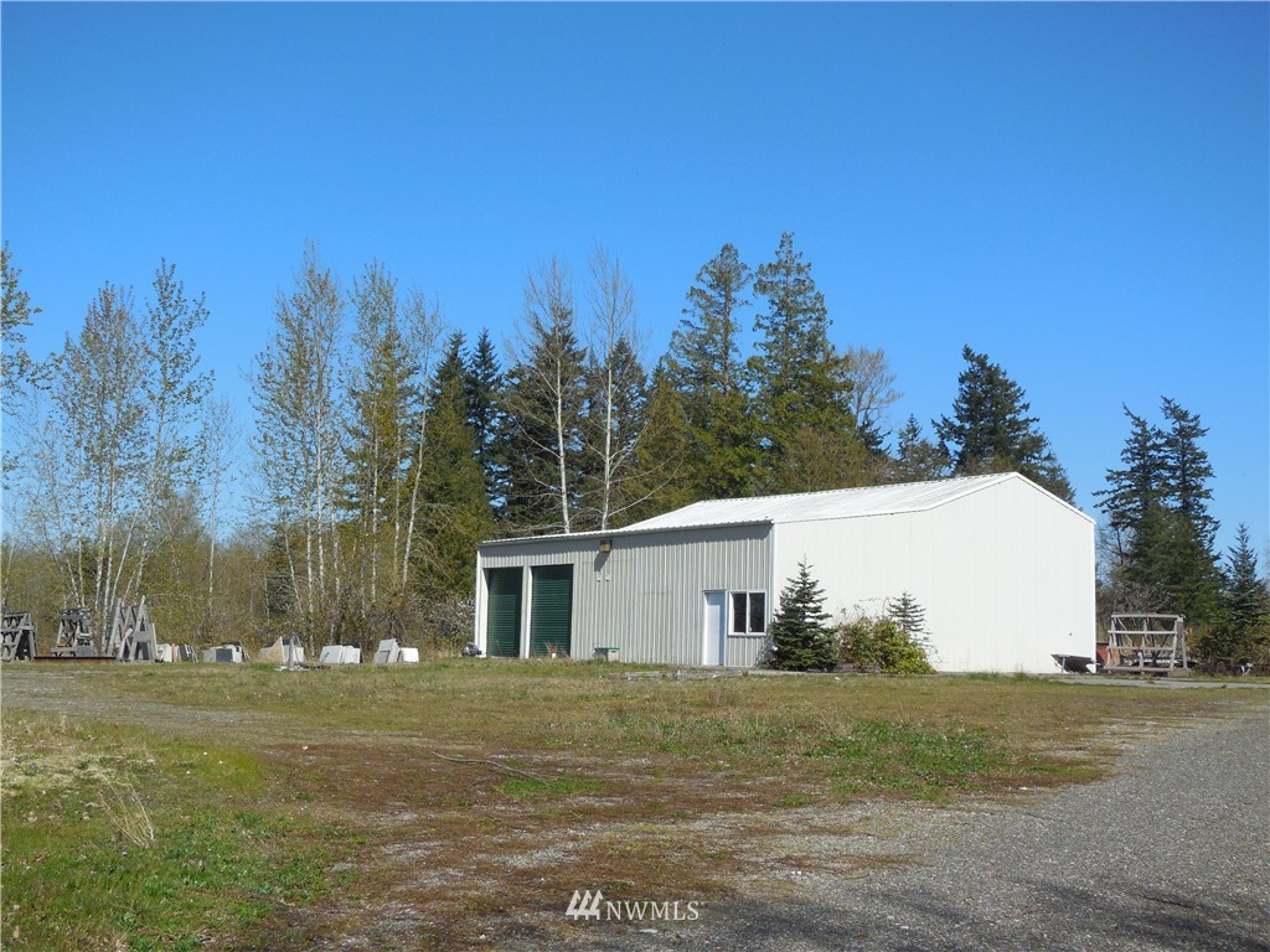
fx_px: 1688
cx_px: 635
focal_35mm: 46
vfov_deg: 31.5
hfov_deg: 41.2
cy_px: 476
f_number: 3.8
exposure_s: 1/1600
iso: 125
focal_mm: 8.2
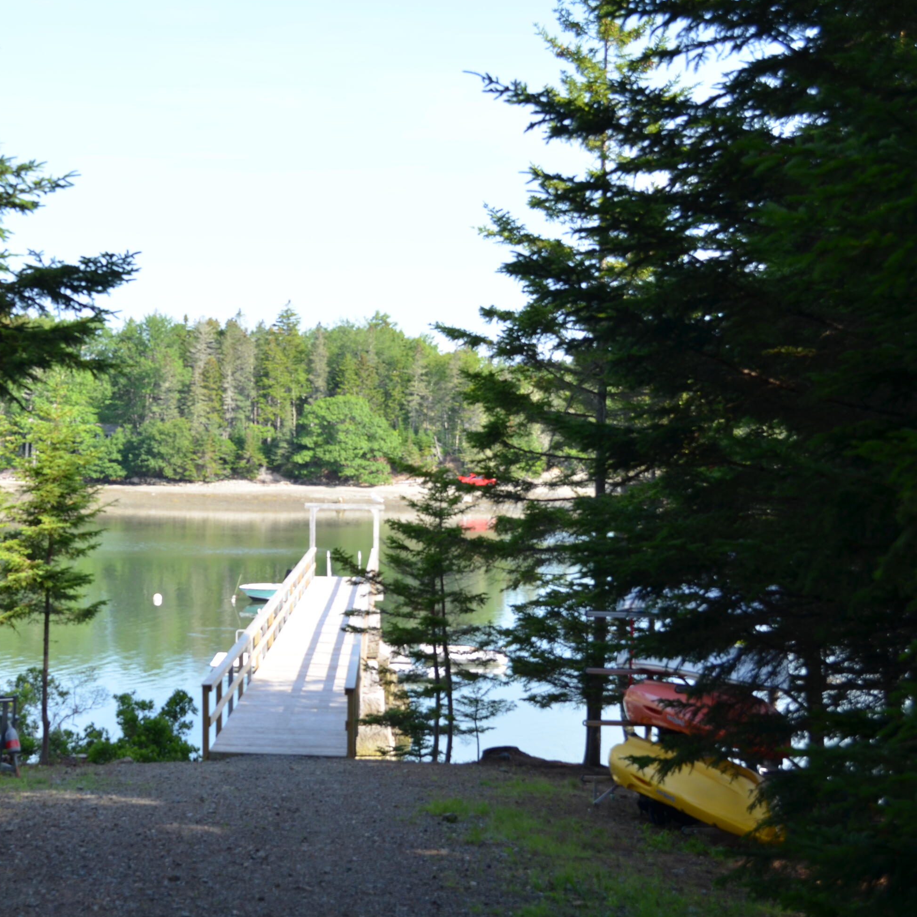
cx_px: 262
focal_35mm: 57
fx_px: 1698
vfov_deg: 30.2
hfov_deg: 29.9
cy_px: 454
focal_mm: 29
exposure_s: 1/200
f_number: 7.1
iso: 200
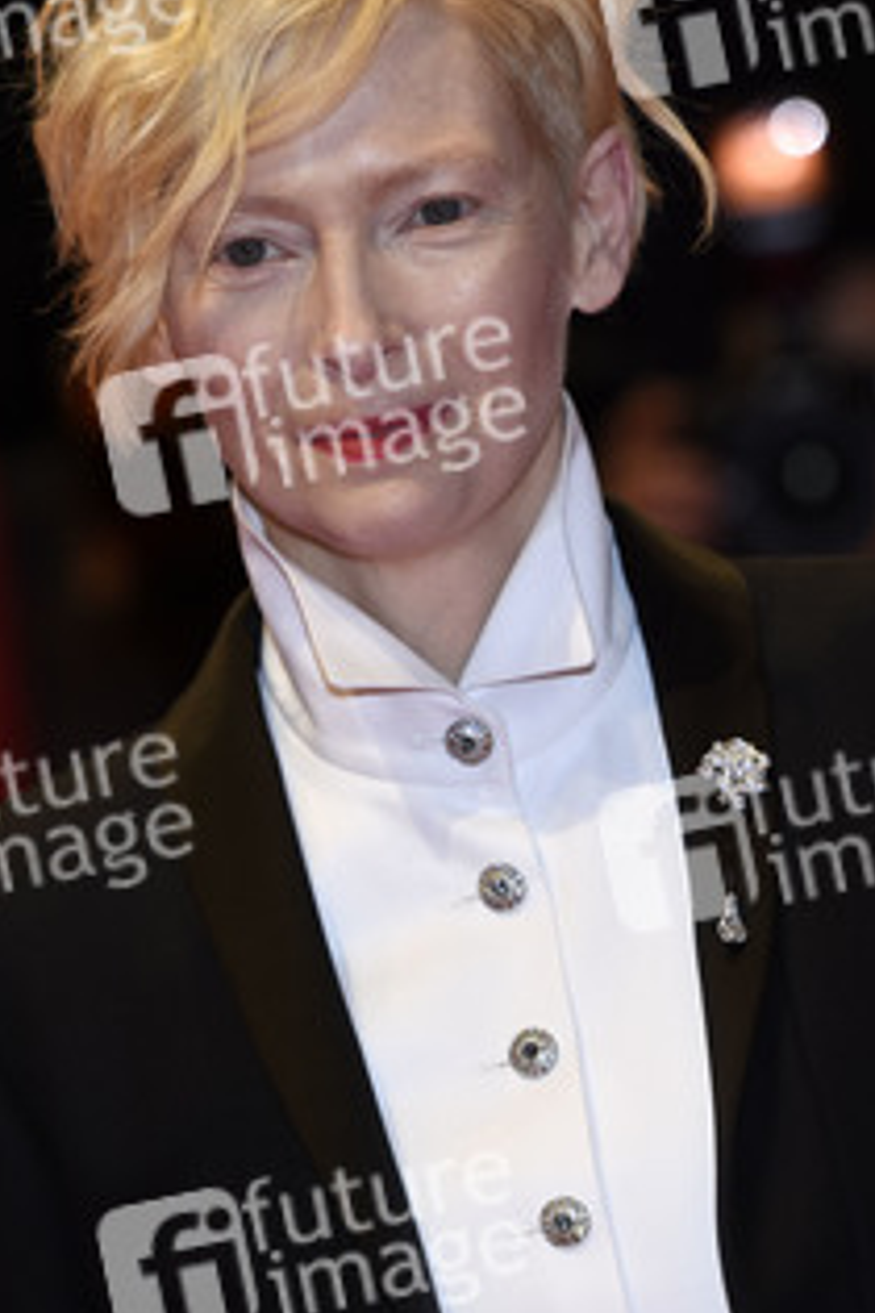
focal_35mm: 305
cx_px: 433
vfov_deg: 6.8
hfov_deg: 4.5
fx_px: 11119
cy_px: 625
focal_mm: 160
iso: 640
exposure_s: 1/400
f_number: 3.5
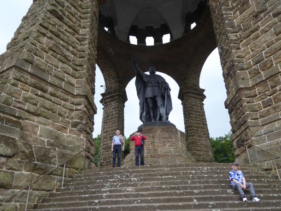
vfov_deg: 48.3
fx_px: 236
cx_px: 140
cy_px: 106
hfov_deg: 61.6
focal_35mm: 29
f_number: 3.5
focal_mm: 5
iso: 200
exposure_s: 1/125
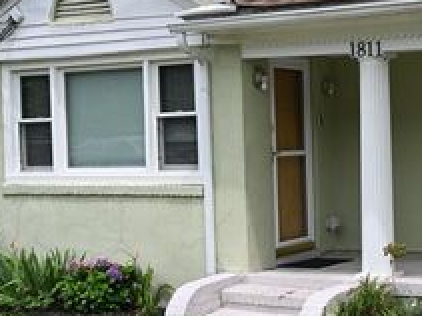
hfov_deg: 25.7
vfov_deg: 20.1
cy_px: 159
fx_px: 889
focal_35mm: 73
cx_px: 394
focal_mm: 32
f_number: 6.3
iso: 100
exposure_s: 1/320
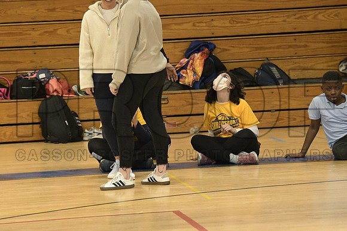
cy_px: 116
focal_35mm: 232
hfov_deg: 8.9
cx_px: 174
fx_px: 2235
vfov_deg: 5.9
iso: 10000
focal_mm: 155
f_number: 4
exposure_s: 1/320
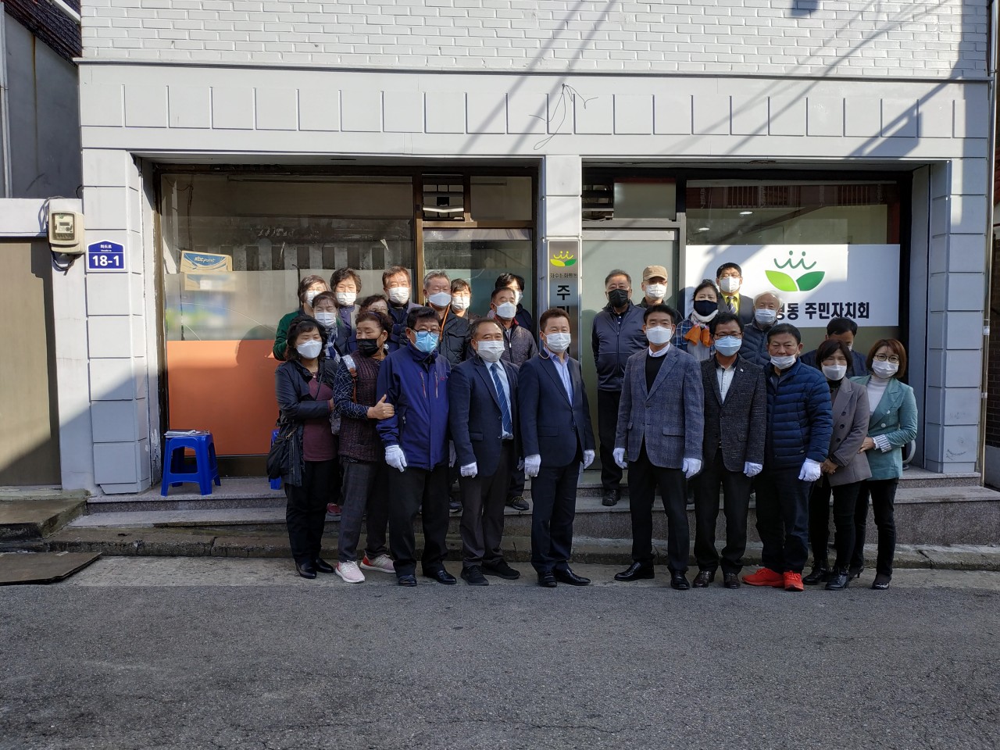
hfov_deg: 71.6
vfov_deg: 56.8
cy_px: 375
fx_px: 693
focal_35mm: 24
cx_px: 500
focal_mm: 3.94
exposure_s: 1/1575
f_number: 1.9
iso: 250
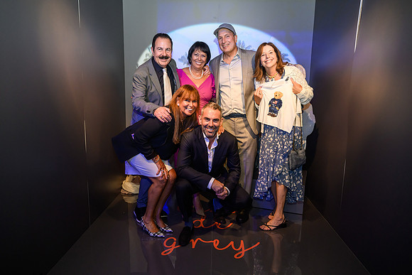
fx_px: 303
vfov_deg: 48.8
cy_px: 138
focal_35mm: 26
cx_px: 206
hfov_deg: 68.4
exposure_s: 1/160
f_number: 2.8
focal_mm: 26.5
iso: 1600
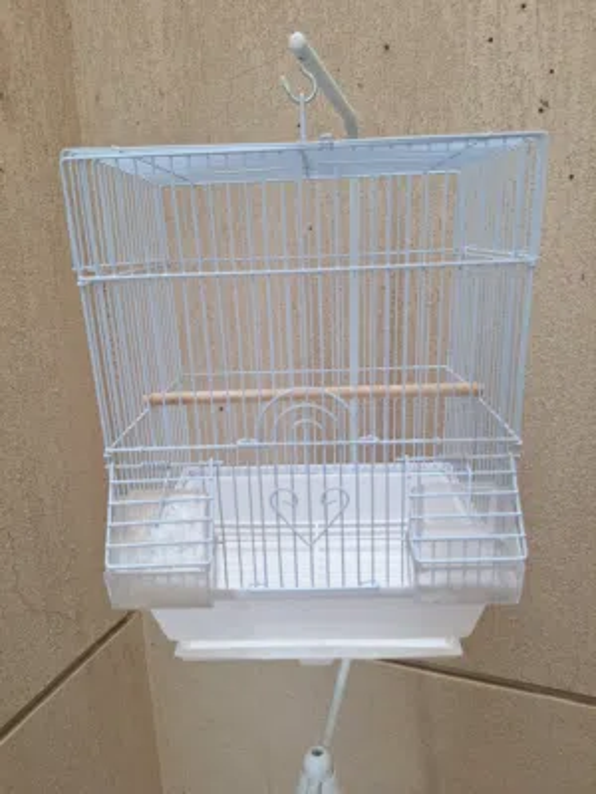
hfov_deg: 58.9
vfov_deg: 73.9
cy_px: 397
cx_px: 298
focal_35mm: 23
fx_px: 528
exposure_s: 1/100
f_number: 1.8
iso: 40
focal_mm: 5.54
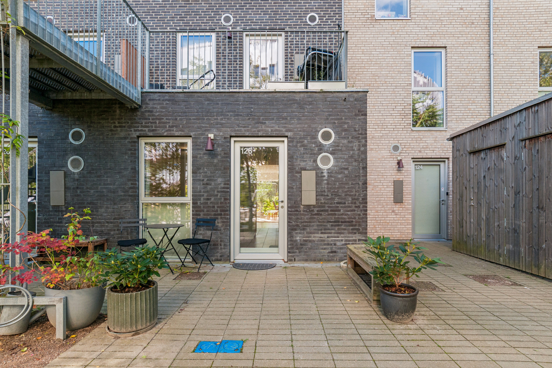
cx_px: 276
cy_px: 184
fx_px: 276
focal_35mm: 18
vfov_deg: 67.4
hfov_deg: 90.0
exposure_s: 1/60
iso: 200
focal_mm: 12
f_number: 10
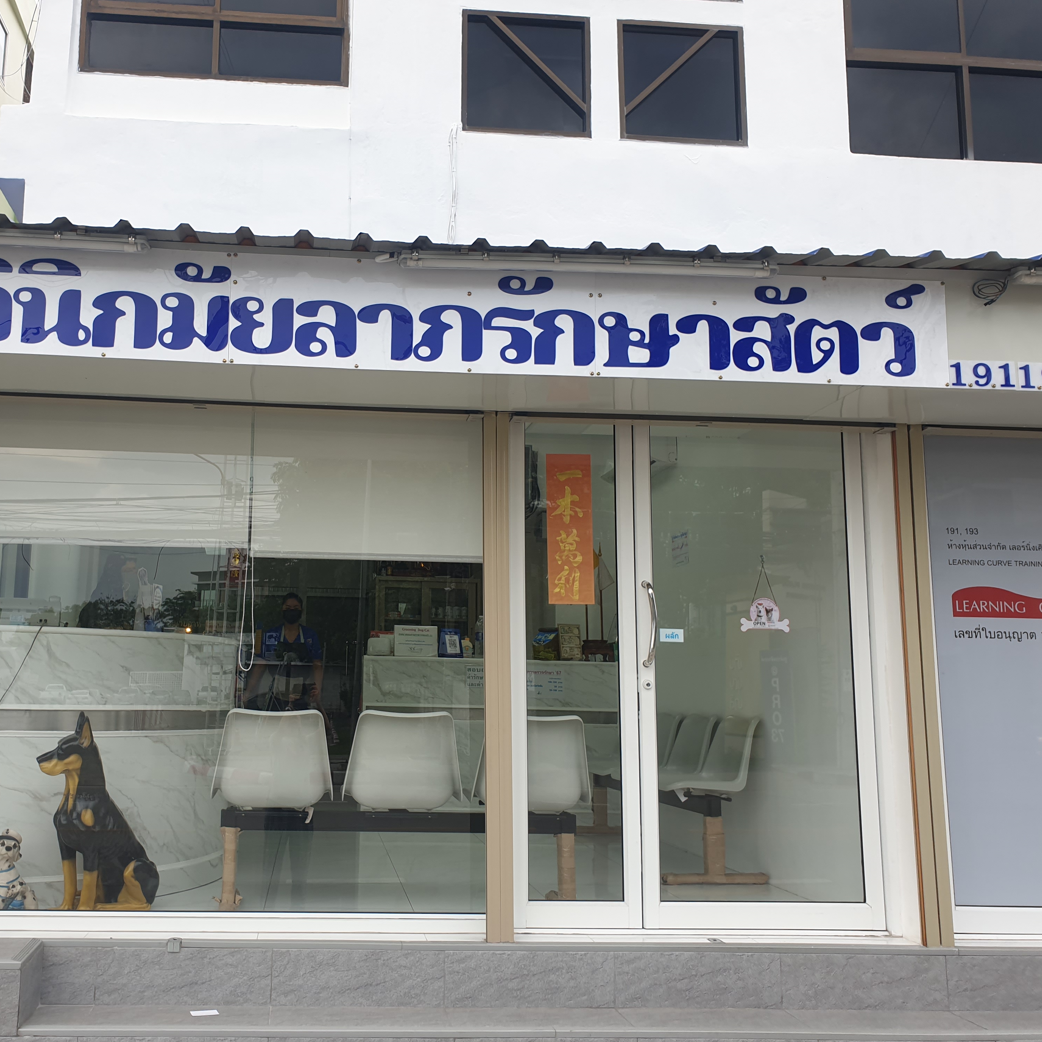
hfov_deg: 51.7
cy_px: 525
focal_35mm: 31
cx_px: 364
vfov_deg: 52.5
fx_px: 1056
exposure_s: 1/225
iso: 50
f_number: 2.4
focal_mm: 4.3
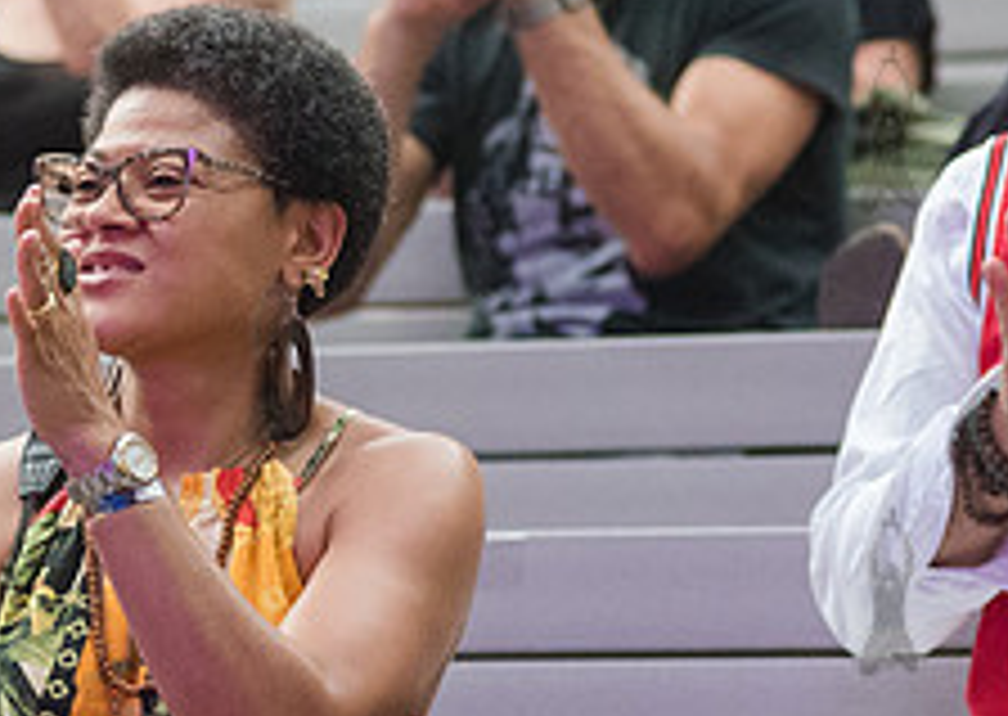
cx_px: 45
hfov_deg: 4.7
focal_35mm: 427
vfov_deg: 3.4
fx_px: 12198
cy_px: 427
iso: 4000
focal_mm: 120
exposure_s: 1/1000
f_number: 4
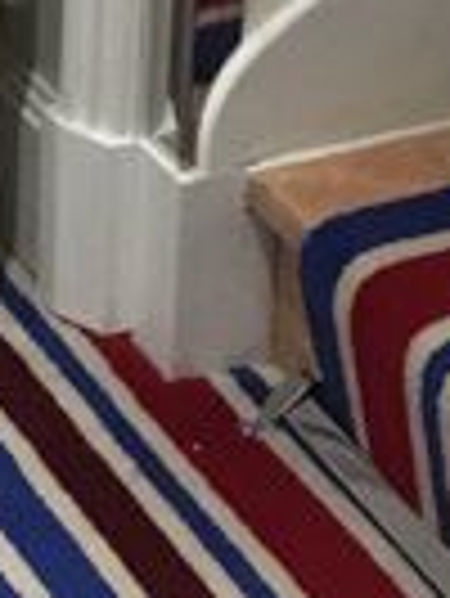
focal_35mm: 174
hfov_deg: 8.1
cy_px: -697
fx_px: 3011
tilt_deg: -18.7
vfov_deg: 10.2
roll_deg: +1.7
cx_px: -508
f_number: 2.2
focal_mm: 4.15
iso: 250
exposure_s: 1/33
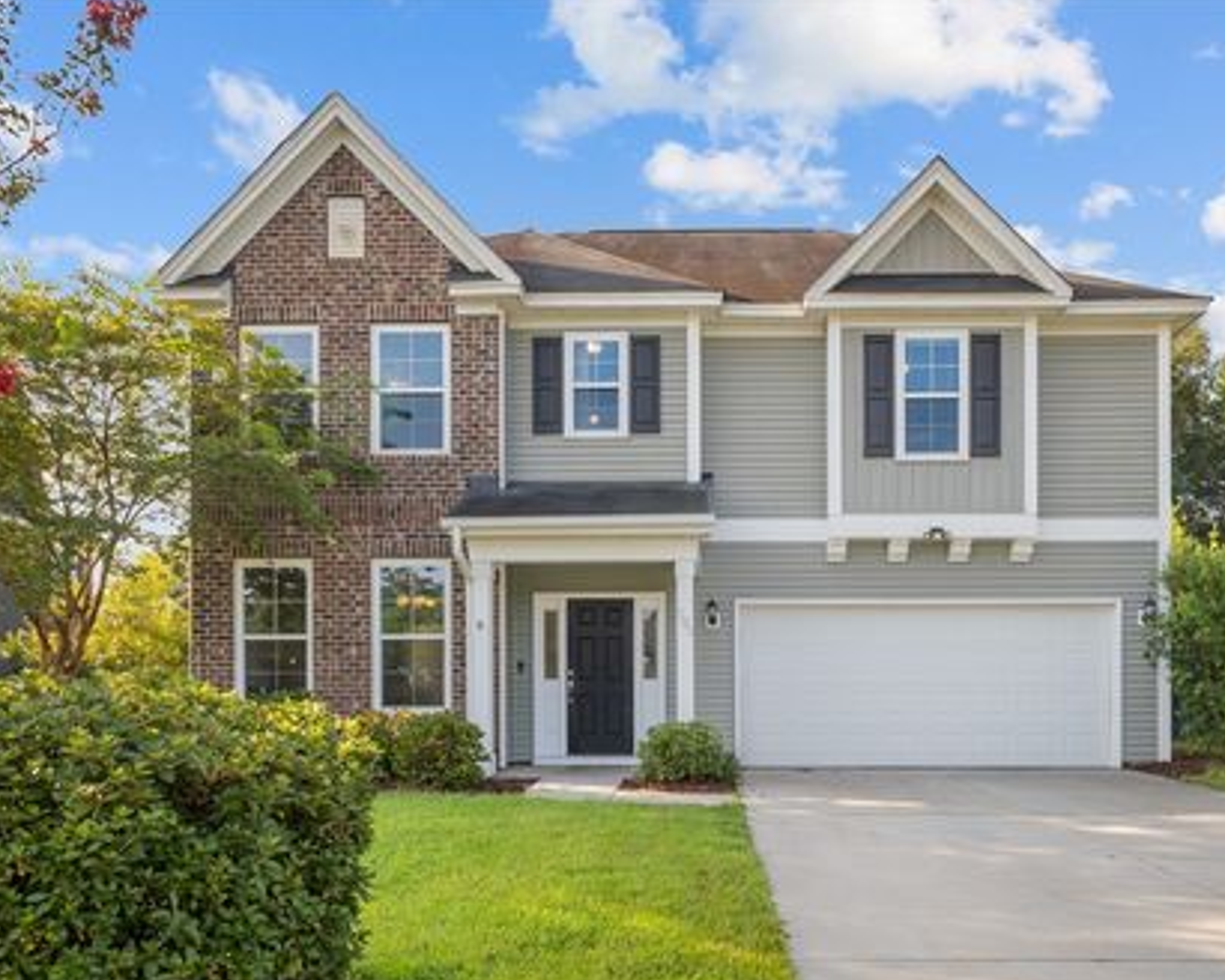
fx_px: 870
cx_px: 714
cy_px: 491
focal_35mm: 24
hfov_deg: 69.8
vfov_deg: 58.8
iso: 100
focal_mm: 21
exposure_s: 1/250
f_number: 8
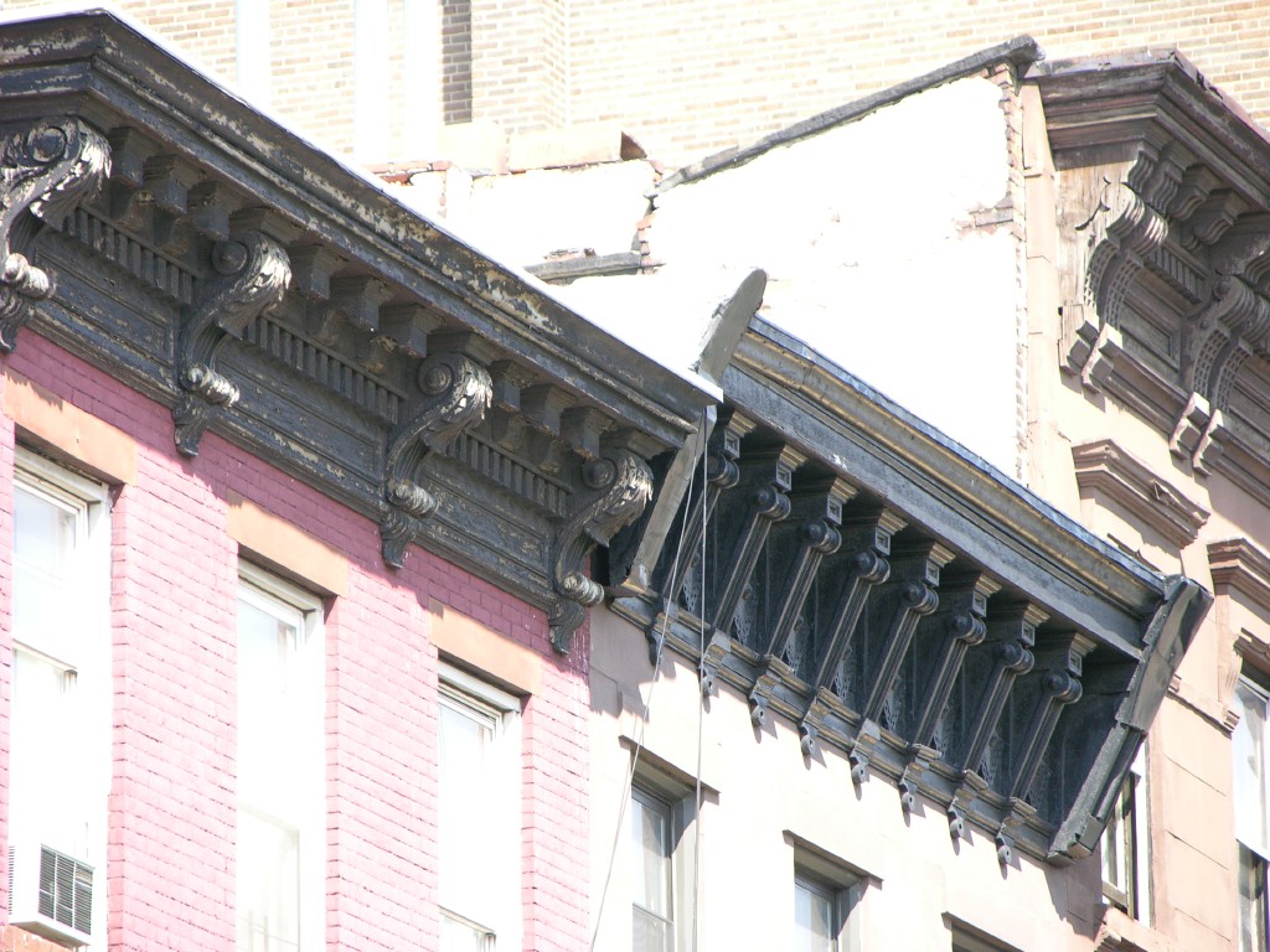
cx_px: 635
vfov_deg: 5.3
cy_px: 476
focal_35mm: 280
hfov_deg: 7.1
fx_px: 10273
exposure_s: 1/126
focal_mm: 71.2
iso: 100
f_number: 4.2
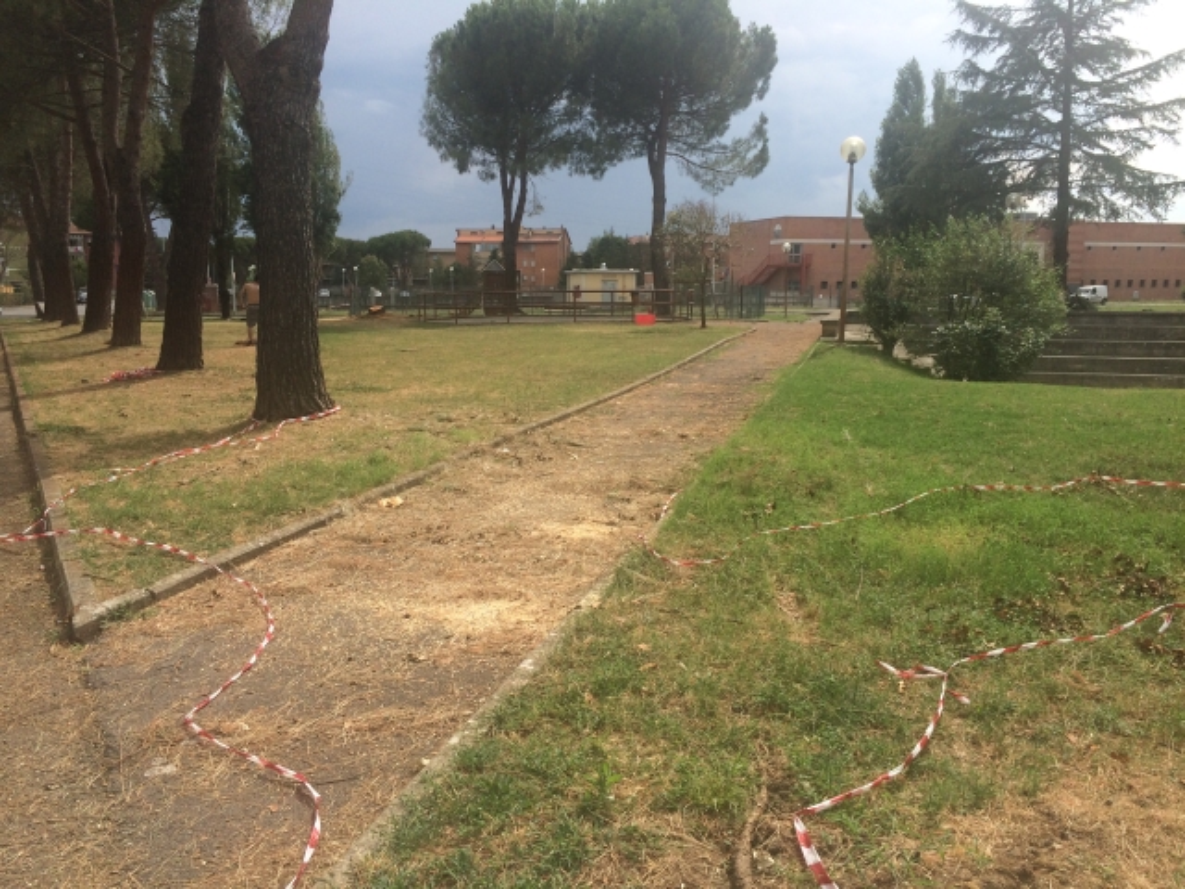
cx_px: 592
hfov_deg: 61.7
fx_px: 993
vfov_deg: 48.2
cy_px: 444
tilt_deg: -8.1
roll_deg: -0.8
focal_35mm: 29
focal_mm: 4.15
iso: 32
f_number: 2.2
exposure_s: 1/1001
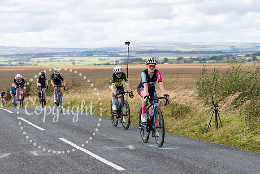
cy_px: 53
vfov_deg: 12.8
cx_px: 150
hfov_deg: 19.1
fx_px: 773
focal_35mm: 107
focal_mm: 70
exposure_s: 1/800
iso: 100
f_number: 4
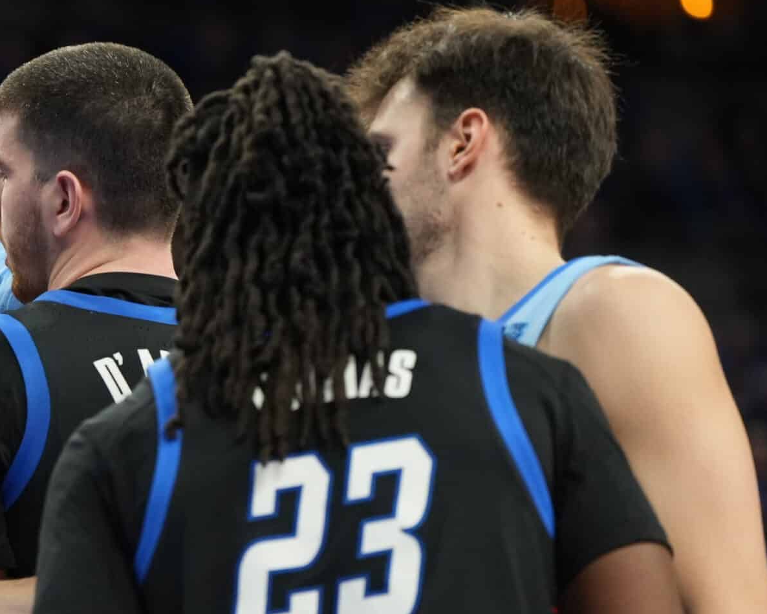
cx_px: -63
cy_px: 315
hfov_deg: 6.2
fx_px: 7038
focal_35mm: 310
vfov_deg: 5.0
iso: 3200
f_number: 2.8
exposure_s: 1/1250
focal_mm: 136
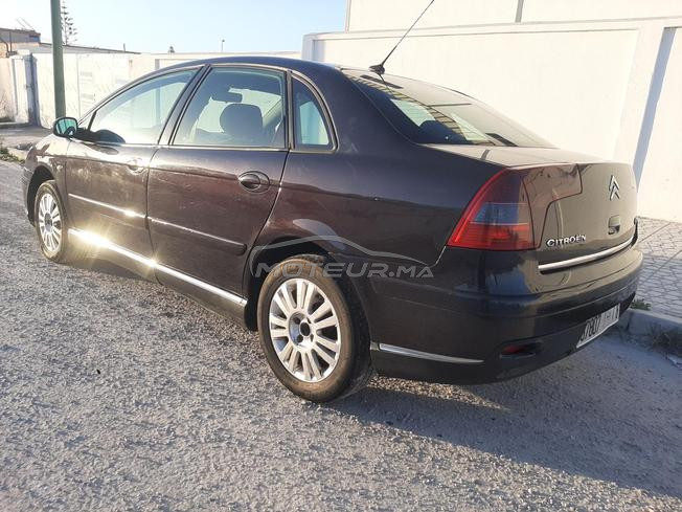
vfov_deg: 53.1
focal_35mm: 26
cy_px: 256
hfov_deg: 67.3
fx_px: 512
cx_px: 341
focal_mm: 3.93
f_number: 1.7
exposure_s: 1/803
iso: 40
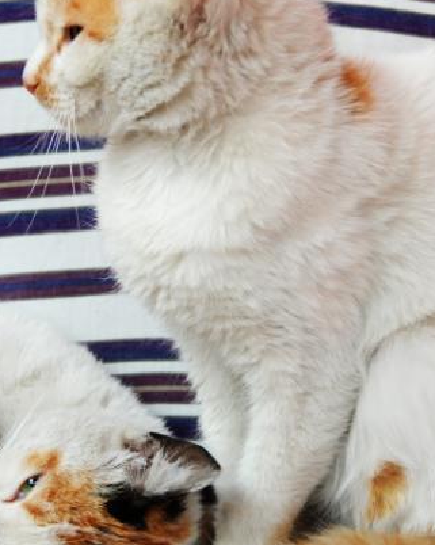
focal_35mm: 119
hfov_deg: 12.9
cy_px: 258
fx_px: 1917
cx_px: 129
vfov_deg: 16.2
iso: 800
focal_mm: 34
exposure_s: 1/100
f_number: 4.2
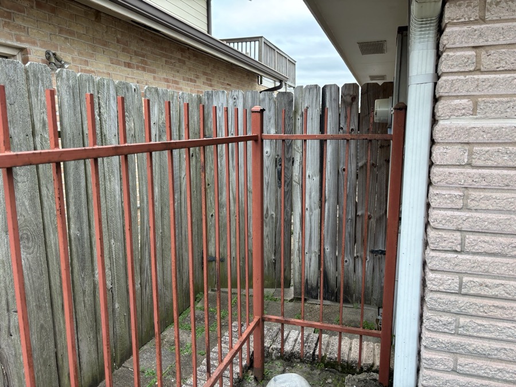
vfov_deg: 53.1
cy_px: 194
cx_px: 258
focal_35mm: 26
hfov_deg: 67.3
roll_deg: -0.2
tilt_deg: -11.1
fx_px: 388
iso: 40
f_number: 1.6
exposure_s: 1/121
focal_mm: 5.96
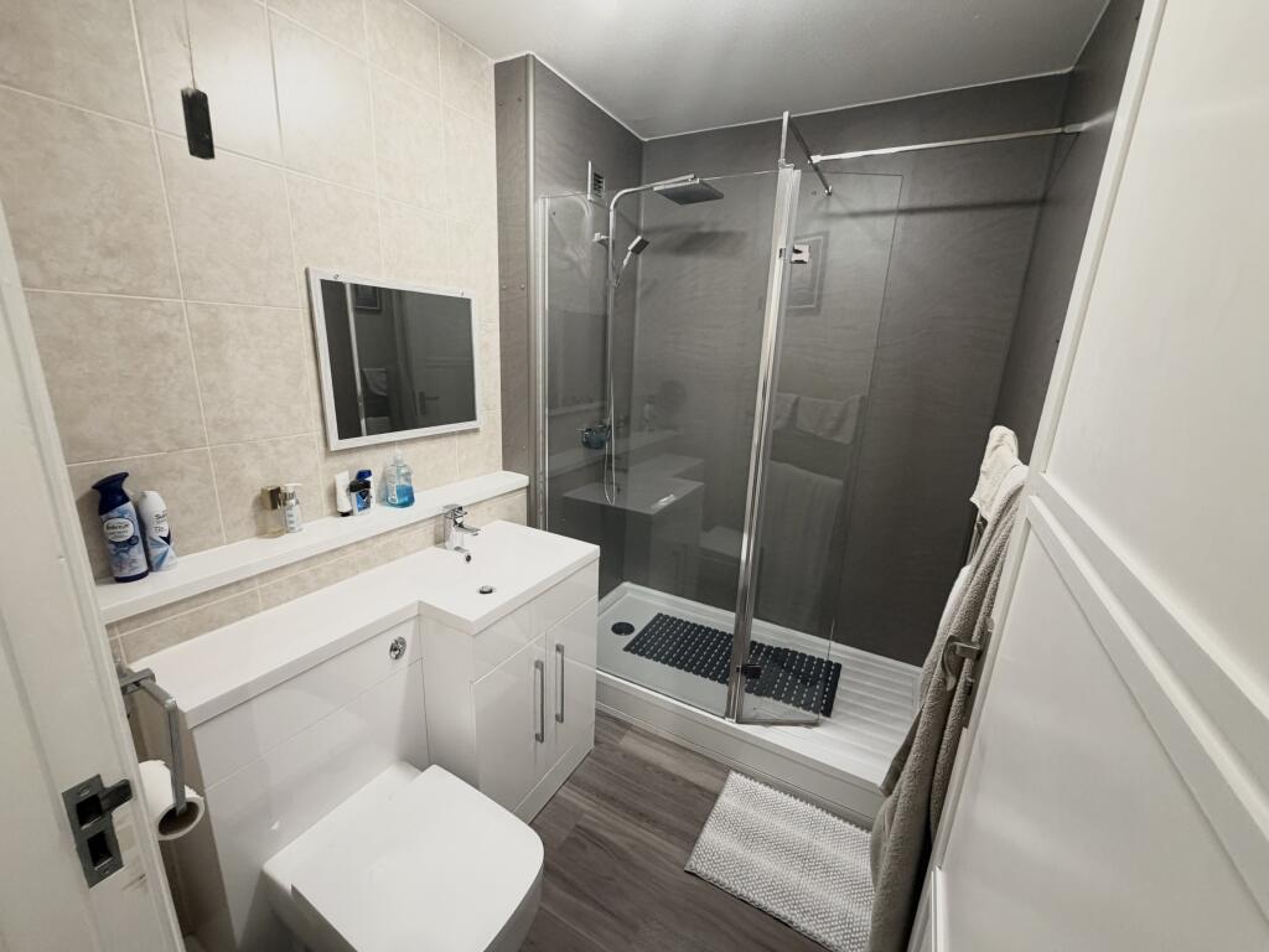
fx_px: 513
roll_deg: -2.1
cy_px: 476
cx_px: 634
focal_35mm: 14
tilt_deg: -14.2
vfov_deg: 85.7
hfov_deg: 102.1
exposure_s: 1/50
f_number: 2.2
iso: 200
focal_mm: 2.22
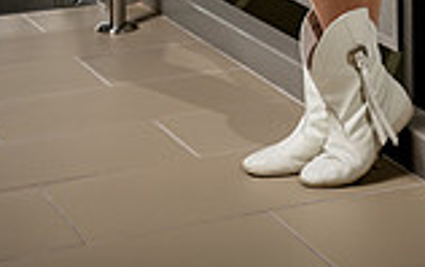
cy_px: -310
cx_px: 304
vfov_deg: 8.8
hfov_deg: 15.0
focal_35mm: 139
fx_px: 1611
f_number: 7.1
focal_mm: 48
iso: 400
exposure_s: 1/250
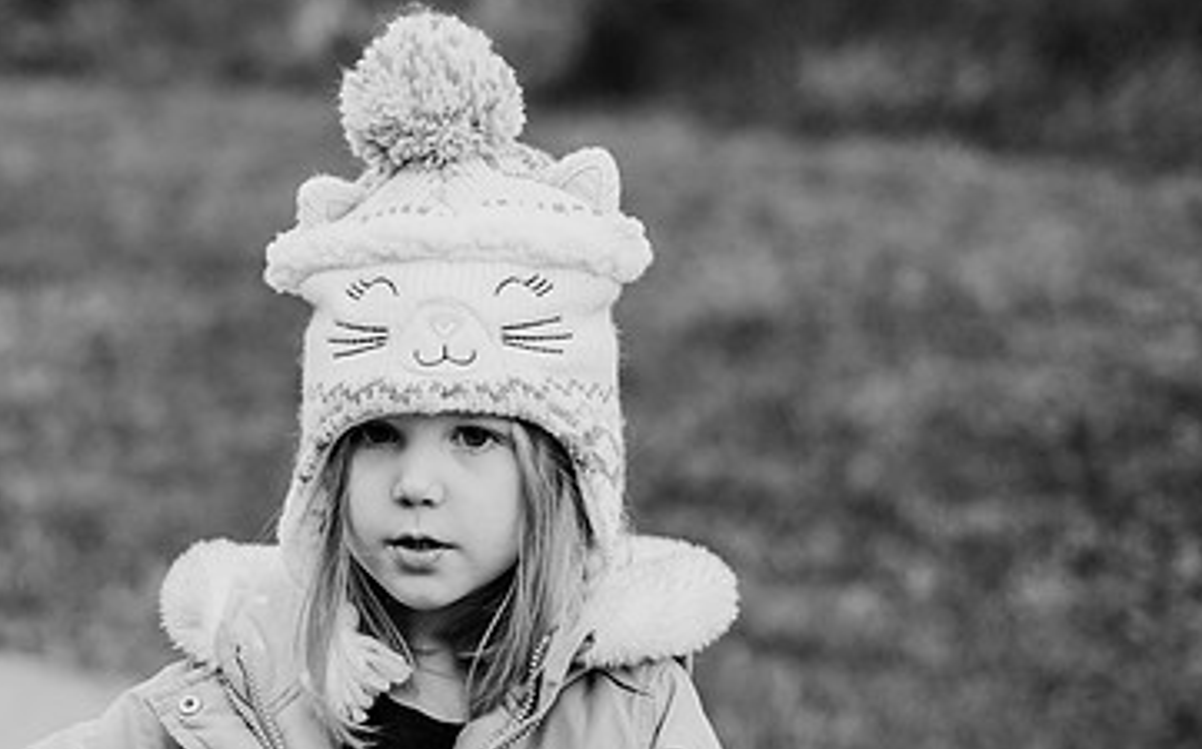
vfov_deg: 15.9
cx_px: 353
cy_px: 461
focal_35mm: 82
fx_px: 2684
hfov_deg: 25.0
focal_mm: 50
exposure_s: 1/800
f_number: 2.2
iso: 320
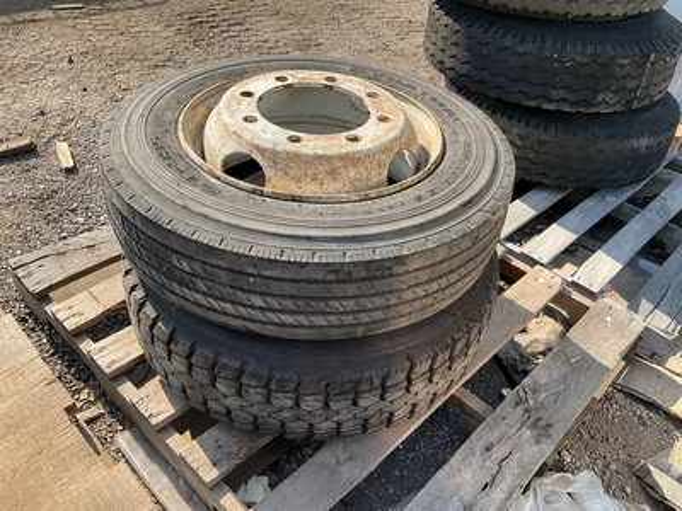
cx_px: 341
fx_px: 571
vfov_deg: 48.2
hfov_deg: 61.7
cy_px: 256
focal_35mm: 29
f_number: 1.8
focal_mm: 3
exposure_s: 1/728
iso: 25
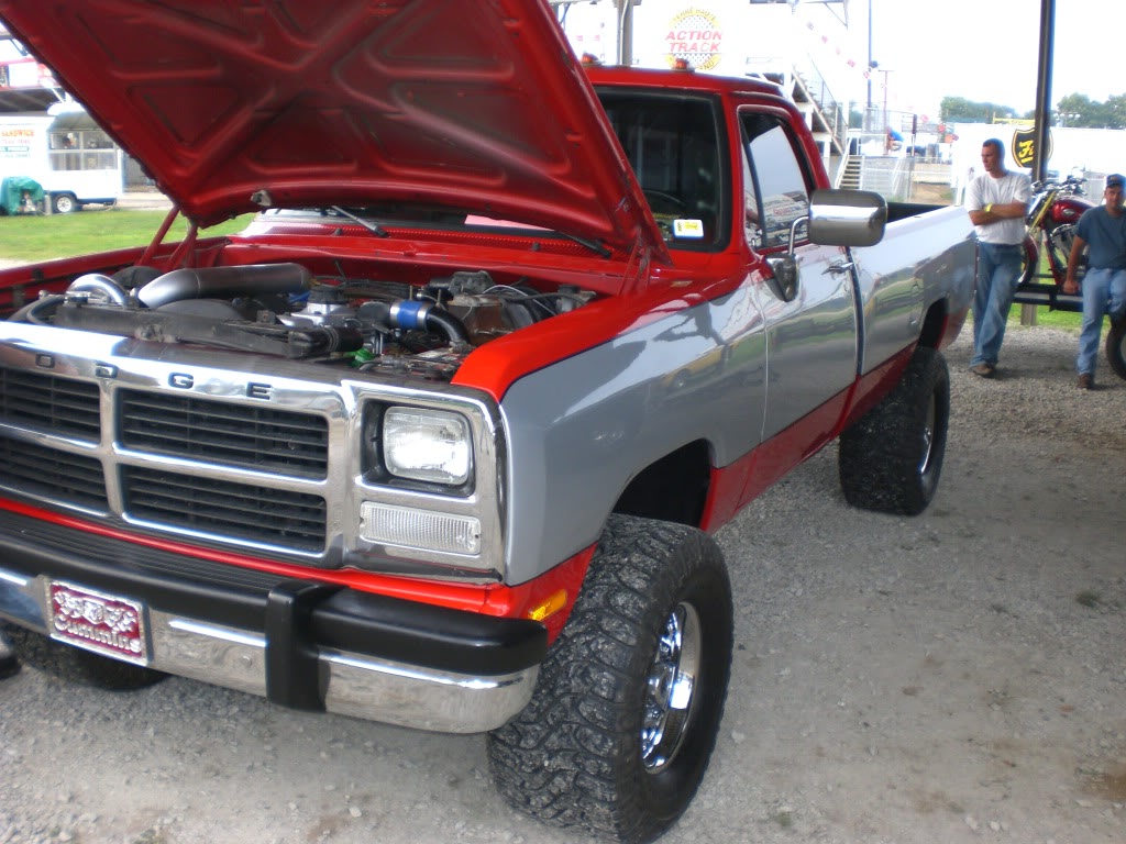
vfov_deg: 37.7
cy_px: 422
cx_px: 563
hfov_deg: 49.0
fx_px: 1236
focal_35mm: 38
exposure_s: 1/100
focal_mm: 6.3
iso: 100
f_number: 3.1
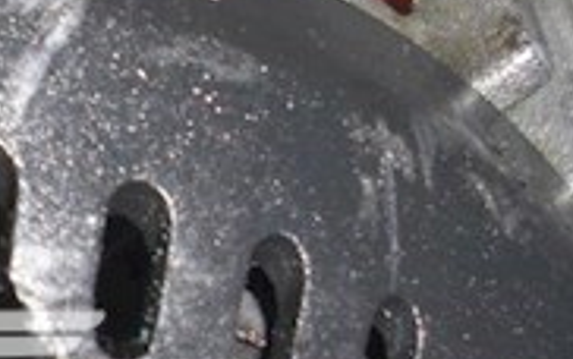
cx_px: -208
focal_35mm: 134
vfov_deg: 9.7
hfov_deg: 14.8
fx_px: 2094
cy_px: 406
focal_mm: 6.3
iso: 50
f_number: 7.9
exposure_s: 1/60
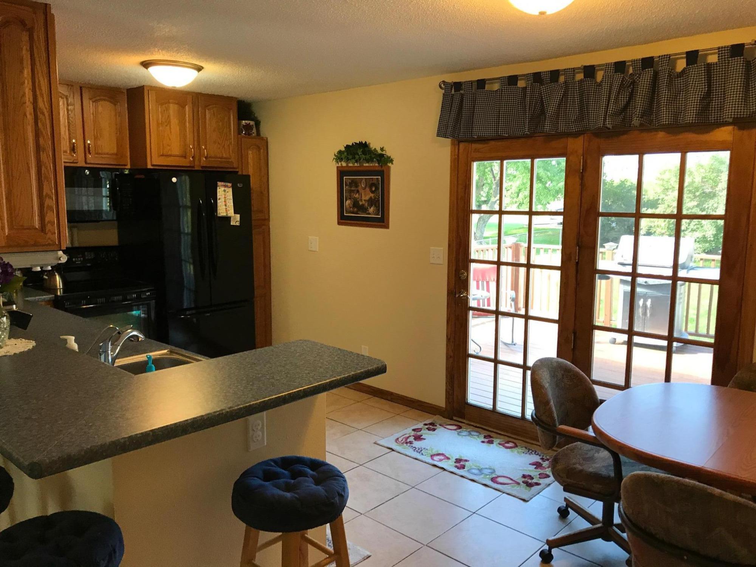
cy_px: 284
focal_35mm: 28
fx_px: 612
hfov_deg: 63.4
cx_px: 378
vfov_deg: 49.7
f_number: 1.8
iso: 32
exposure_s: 1/30
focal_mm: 3.99
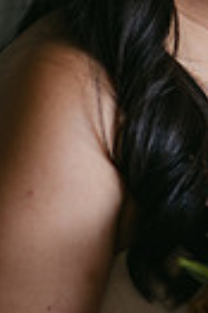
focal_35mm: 293
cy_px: 194
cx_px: 277
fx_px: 2546
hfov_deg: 4.7
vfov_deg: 7.0
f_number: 1.8
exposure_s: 1/250
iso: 220
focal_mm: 85
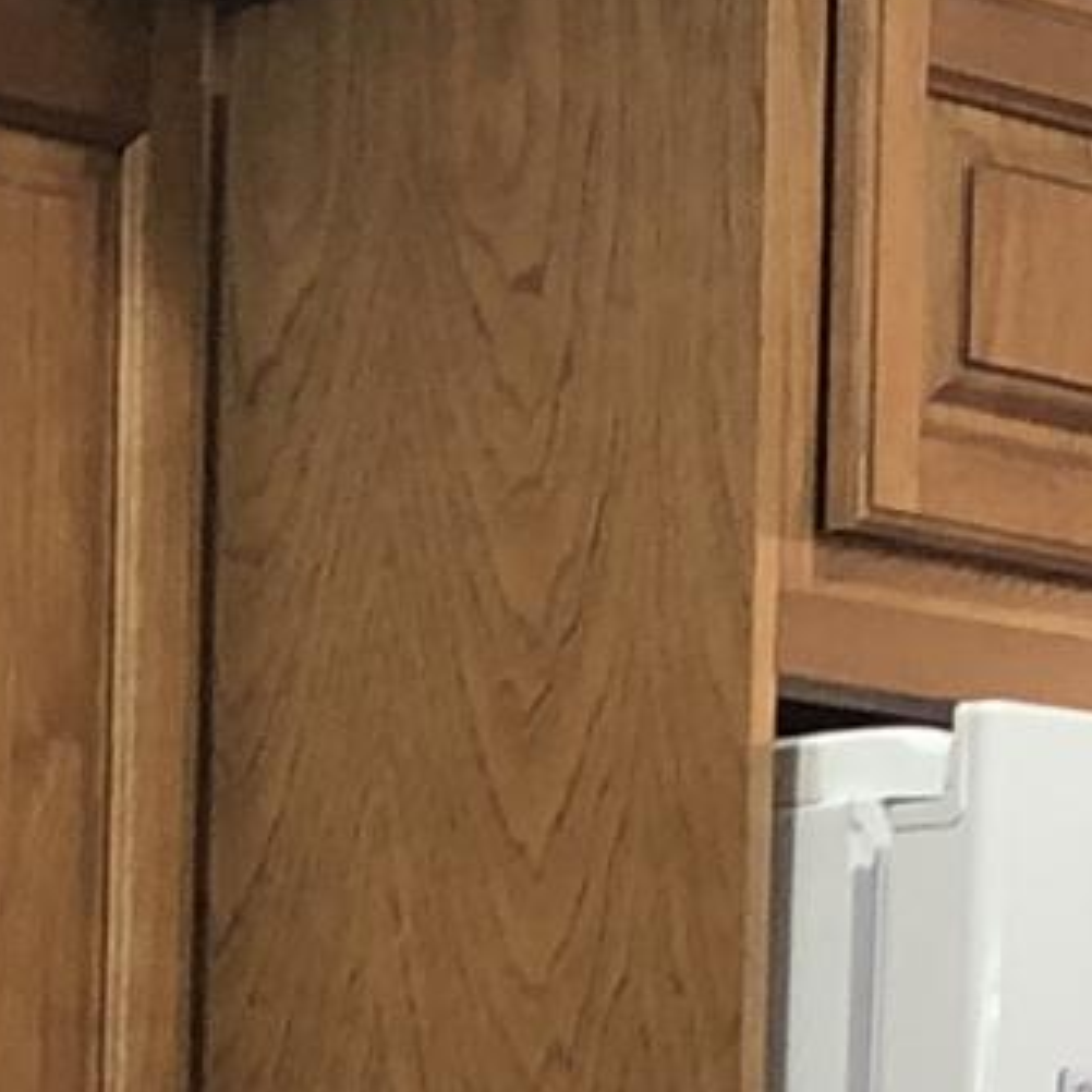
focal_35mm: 222
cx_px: -1157
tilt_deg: -5.5
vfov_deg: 7.4
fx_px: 7923
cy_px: 2658
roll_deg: -0.3
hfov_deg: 7.5
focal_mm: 3.99
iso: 40
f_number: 1.8
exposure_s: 1/24
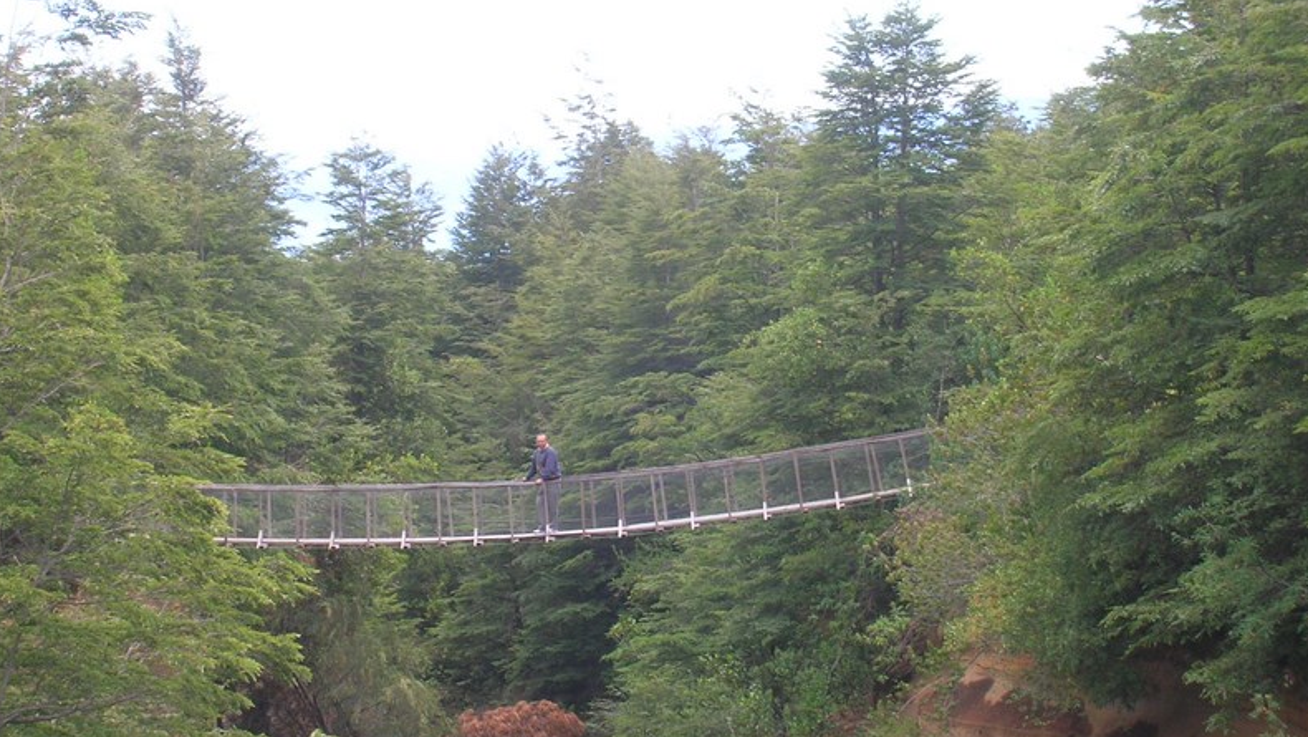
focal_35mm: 86
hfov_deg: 24.7
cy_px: 349
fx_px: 2984
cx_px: 657
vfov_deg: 14.1
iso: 50
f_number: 6.9
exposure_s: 1/35.3
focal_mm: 13
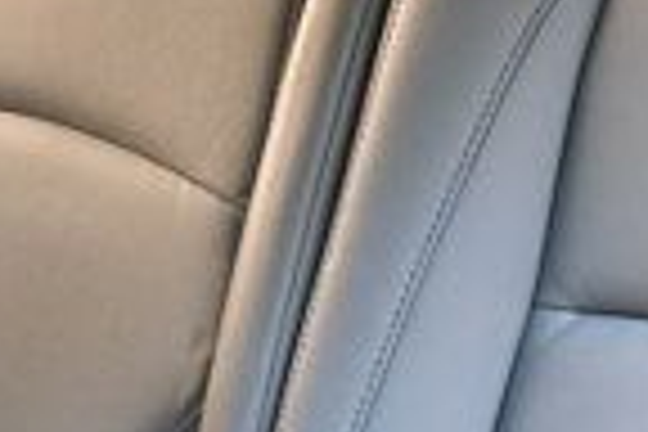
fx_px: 2160
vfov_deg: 11.3
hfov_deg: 17.0
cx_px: 459
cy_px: -34
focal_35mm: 120
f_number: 3.5
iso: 1000
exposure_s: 1/125
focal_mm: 18
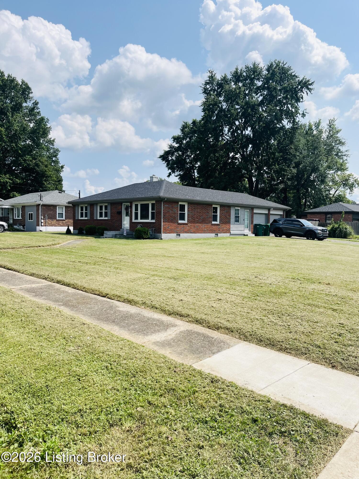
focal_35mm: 26
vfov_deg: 67.3
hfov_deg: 53.1
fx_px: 360
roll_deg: -0.9
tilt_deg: -2.3
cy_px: 240
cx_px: 180
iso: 50
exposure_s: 1/4651
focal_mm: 5.1
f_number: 1.6
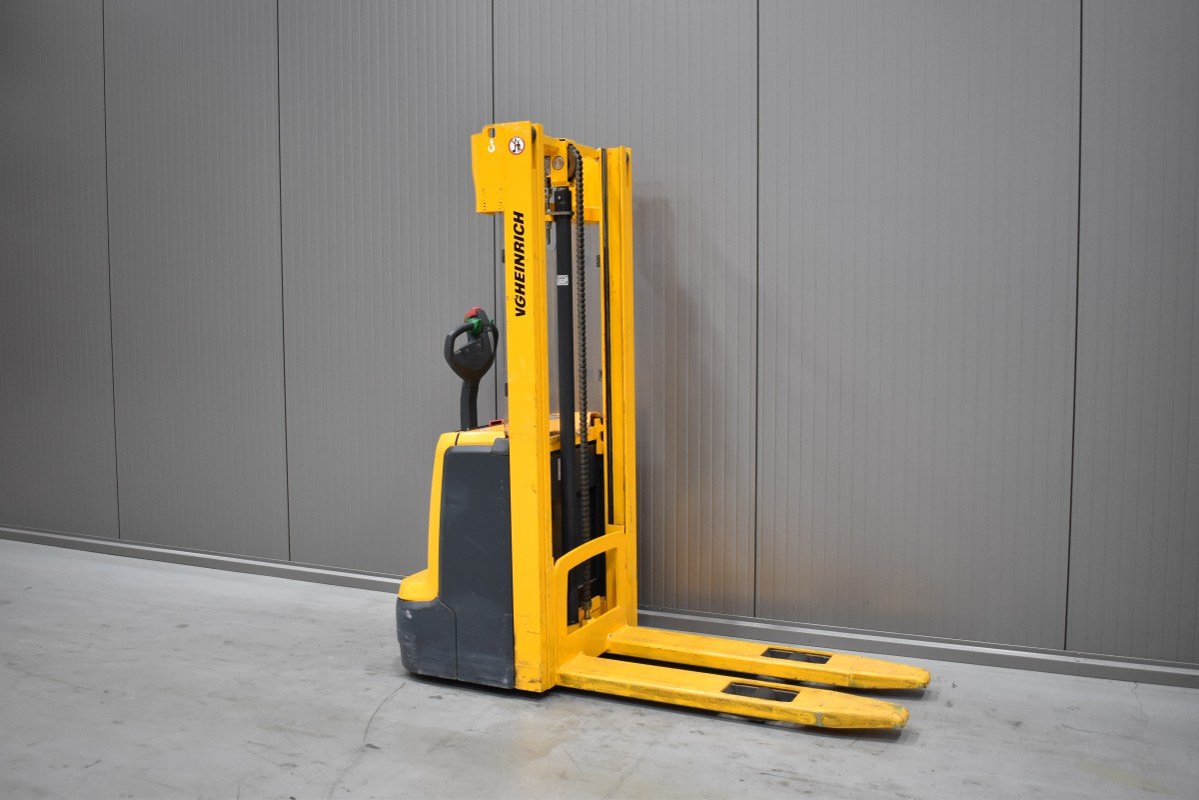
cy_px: 400
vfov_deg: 40.0
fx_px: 1099
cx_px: 600
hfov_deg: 57.2
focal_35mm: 33
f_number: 4
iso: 1250
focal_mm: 22
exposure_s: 1/80
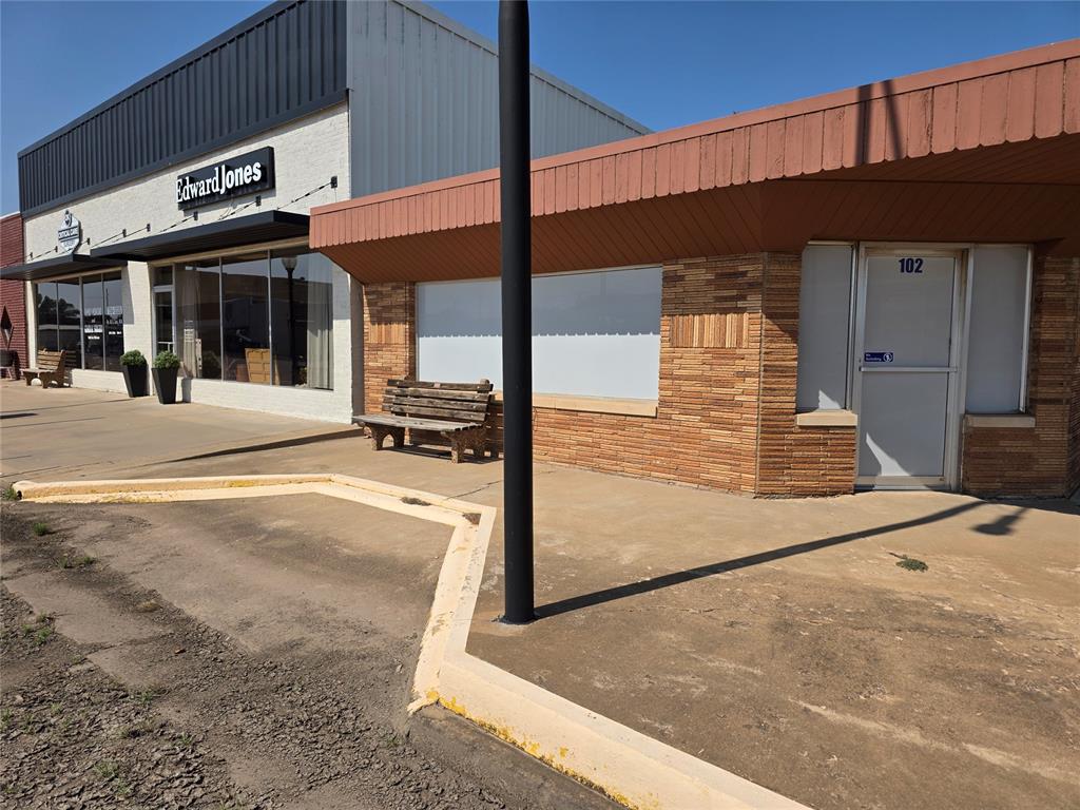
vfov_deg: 58.9
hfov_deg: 73.9
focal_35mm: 23
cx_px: 540
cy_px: 405
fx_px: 718
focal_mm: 6.3
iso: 64
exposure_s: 1/7944
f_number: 1.7
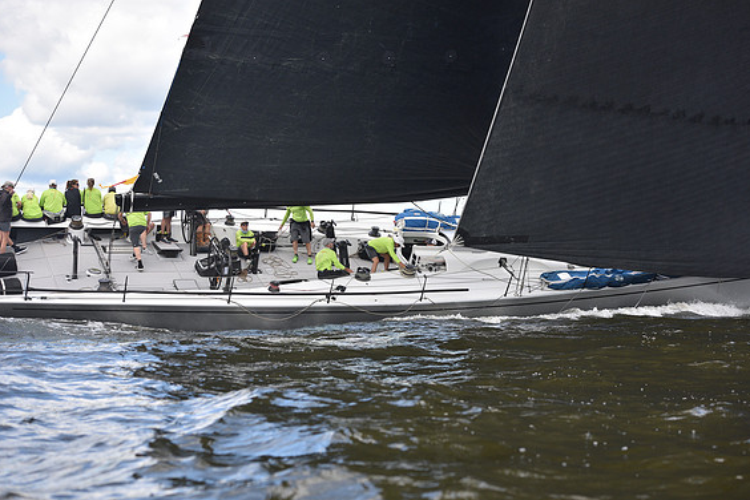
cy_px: 245
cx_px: 378
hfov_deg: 28.1
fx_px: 1500
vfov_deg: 18.9
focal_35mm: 72
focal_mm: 70
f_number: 4.5
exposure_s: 1/1000
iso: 250
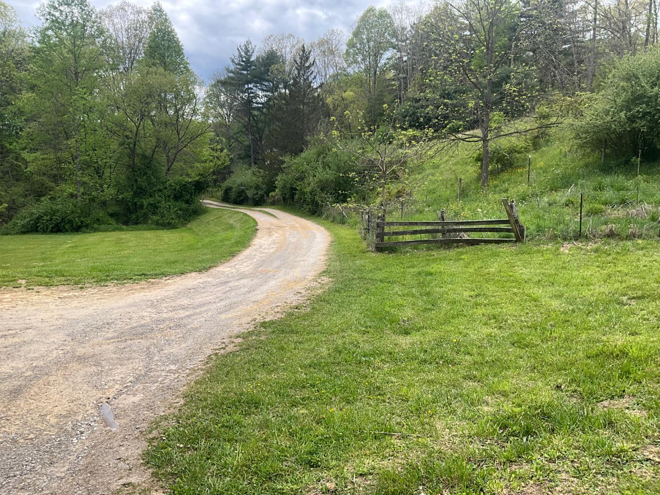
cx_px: 330
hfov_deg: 61.7
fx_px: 553
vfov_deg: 48.2
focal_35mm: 29
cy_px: 248
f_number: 1.8
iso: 25
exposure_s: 1/842
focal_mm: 3
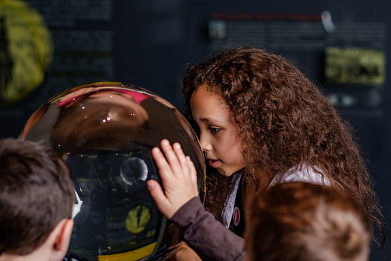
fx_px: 967
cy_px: 130
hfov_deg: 22.9
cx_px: 197
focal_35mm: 89
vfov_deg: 15.4
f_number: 2
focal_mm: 56
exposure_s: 1/80
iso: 200
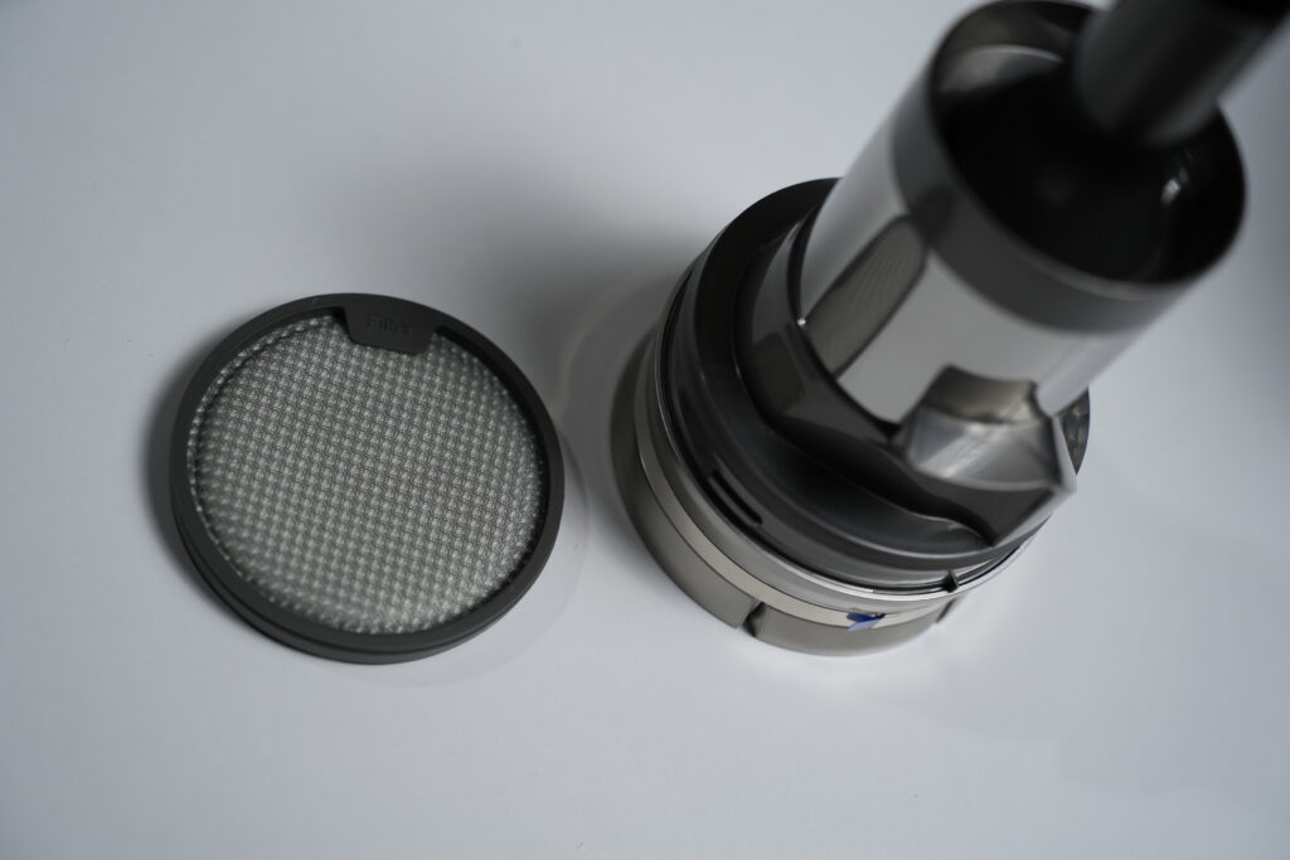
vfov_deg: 27.5
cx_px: 645
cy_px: 430
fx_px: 1756
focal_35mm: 49
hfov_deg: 40.3
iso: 800
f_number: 2.8
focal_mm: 49
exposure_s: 1/250
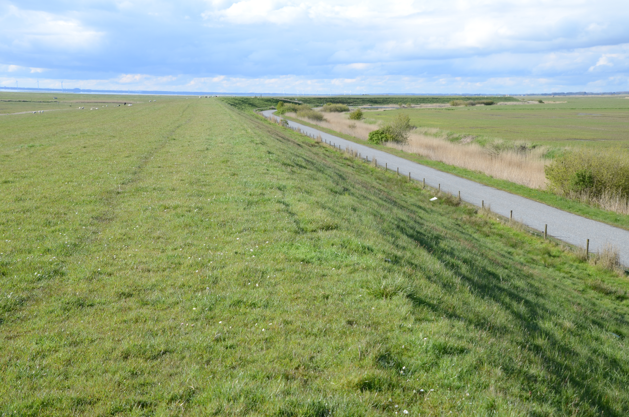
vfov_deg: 23.7
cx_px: 314
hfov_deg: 35.1
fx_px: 994
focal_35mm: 57
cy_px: 208
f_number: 9
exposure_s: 1/320
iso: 160
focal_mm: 38
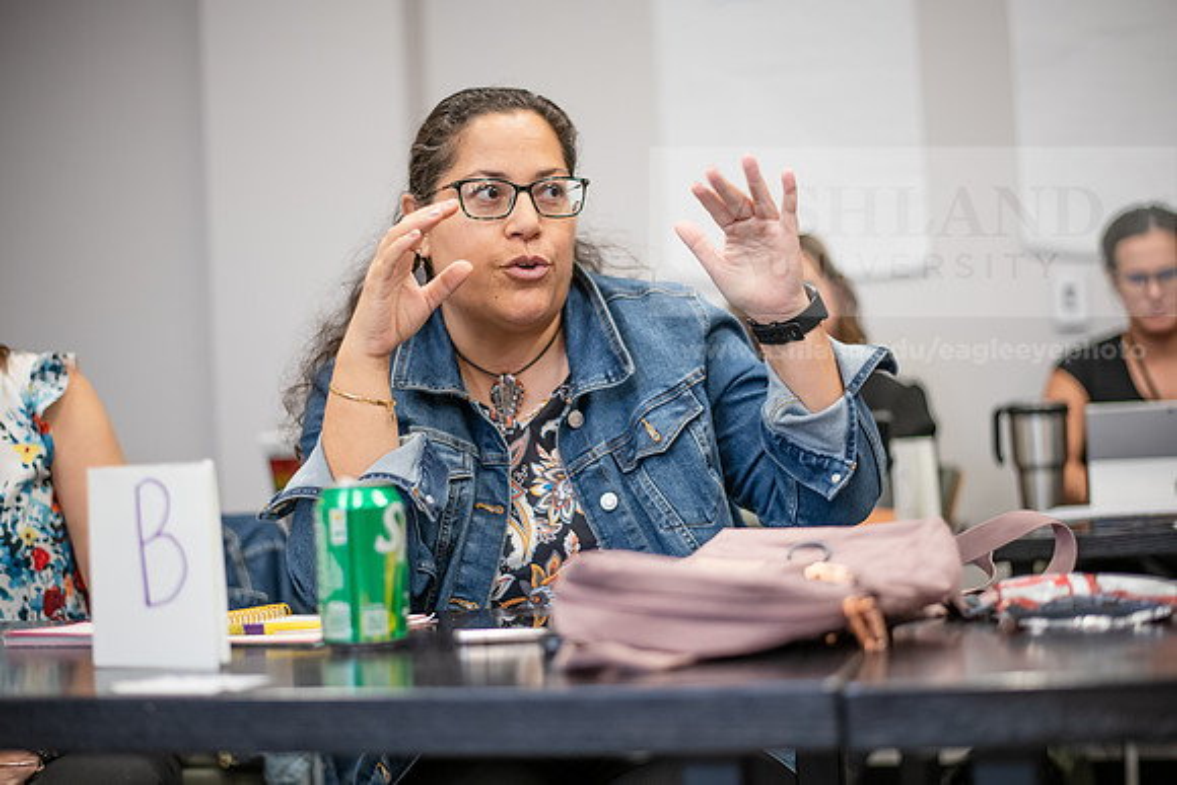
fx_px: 1635
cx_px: 588
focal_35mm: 50
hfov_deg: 39.6
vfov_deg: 27.0
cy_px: 392
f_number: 1.8
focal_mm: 50
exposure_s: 1/200
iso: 640
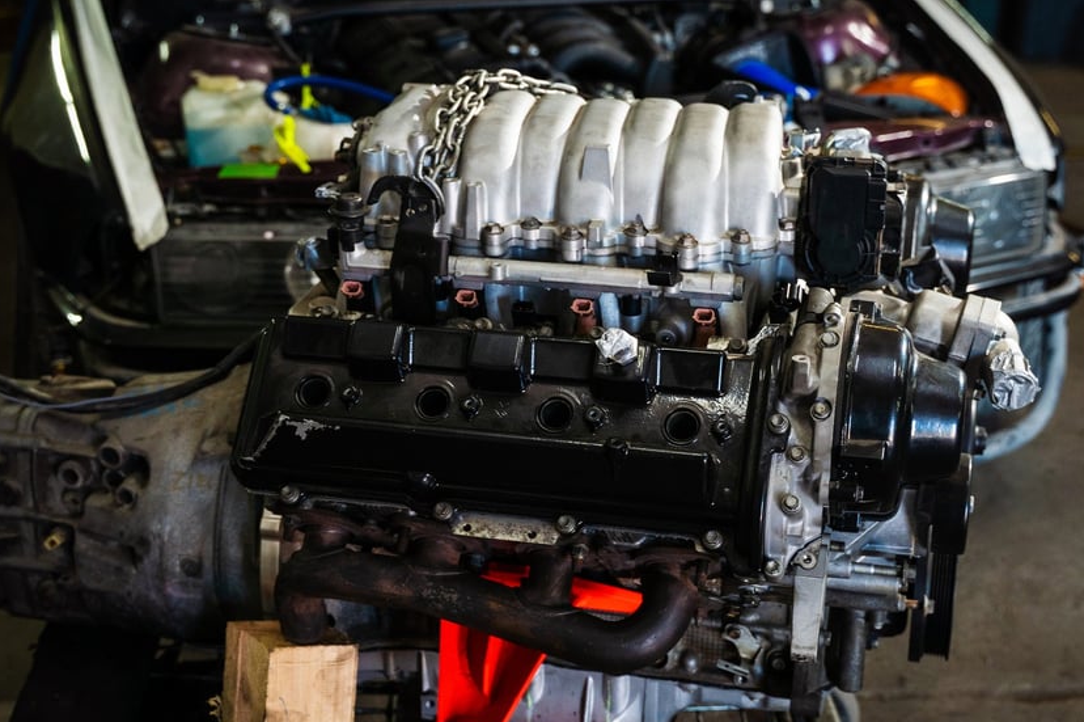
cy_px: 375
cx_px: 530
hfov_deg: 34.5
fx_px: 1745
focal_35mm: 58
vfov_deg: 23.4
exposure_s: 1/125
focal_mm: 40
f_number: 3.5
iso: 800
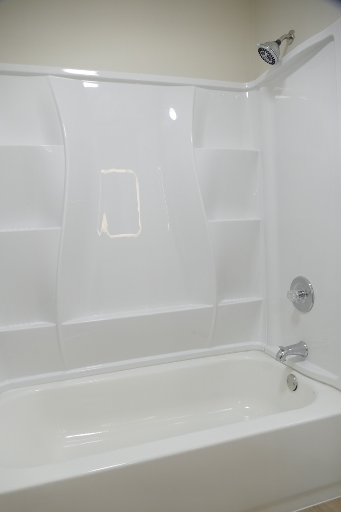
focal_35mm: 25
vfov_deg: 71.5
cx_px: 170
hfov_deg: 51.3
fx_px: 355
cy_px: 256
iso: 320
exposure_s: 1/60
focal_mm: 9.12
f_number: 2.8
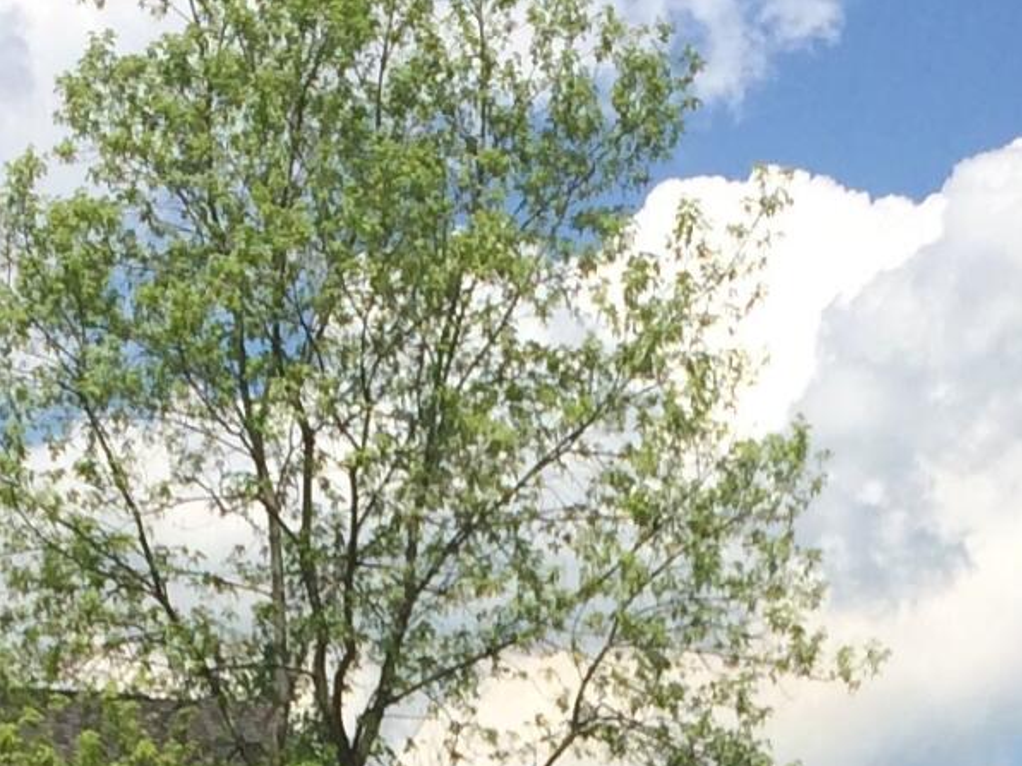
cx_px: 595
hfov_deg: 13.5
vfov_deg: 9.8
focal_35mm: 146
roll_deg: -0.6
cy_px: 1265
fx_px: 4310
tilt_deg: +0.3
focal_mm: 4.15
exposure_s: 1/3425
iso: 32
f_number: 2.2
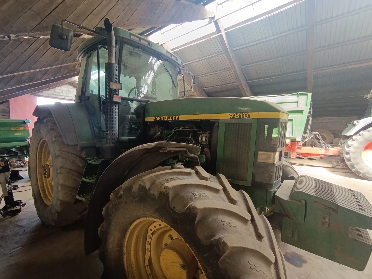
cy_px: 140
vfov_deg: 78.1
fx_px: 172
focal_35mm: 16
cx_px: 186
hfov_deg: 94.5
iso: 400
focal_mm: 1.65
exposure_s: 1/50
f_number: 2.2
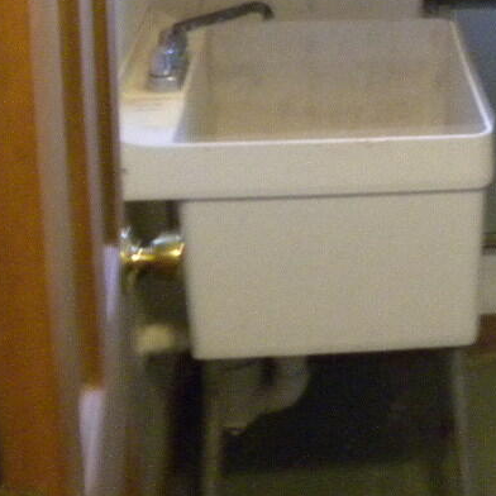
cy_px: -100
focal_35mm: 75
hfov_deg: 21.6
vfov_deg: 21.4
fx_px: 1216
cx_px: 571
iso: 531
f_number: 2.8
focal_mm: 4.6
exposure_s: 1/9.6
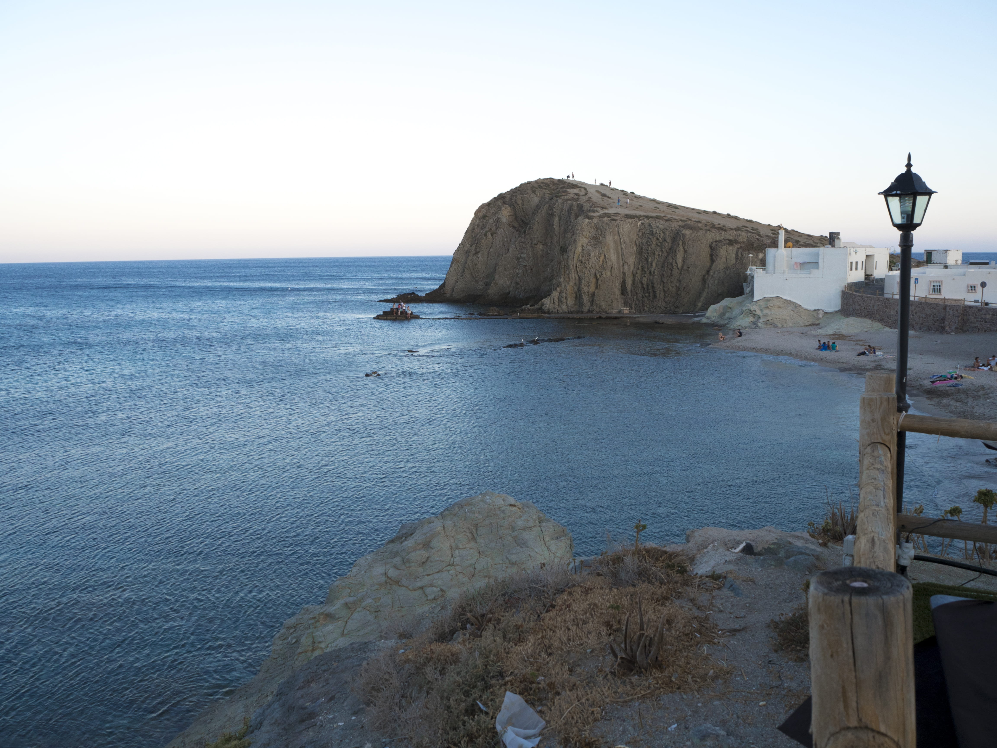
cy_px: 374
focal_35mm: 28
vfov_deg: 49.7
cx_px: 498
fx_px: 806
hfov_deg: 63.4
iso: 200
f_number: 6.3
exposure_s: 1/200
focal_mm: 14
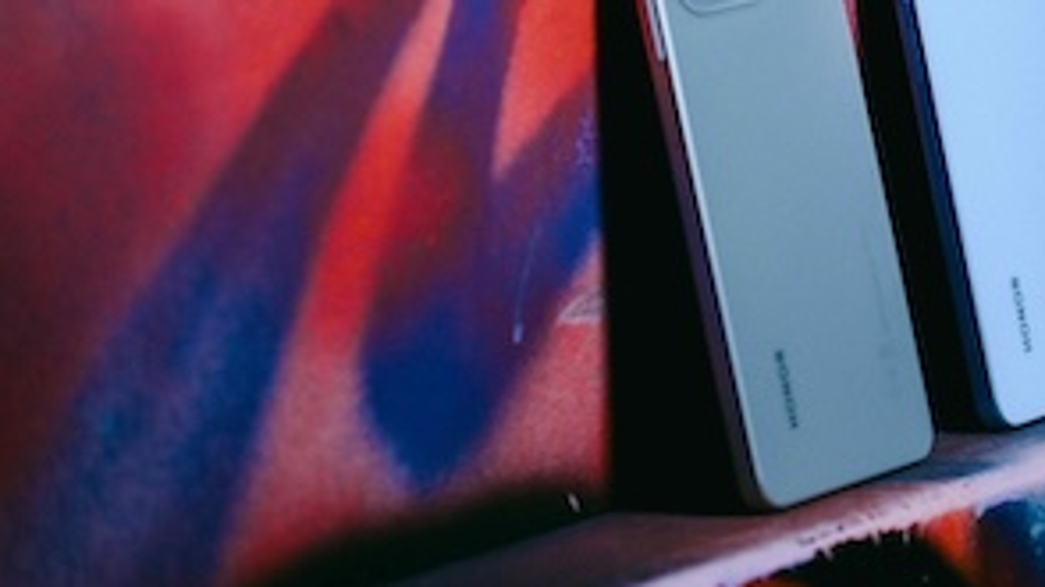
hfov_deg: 7.8
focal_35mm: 274
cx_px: 1070
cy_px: -37
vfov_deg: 4.4
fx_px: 7588
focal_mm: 120
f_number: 4
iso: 1250
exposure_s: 1/160
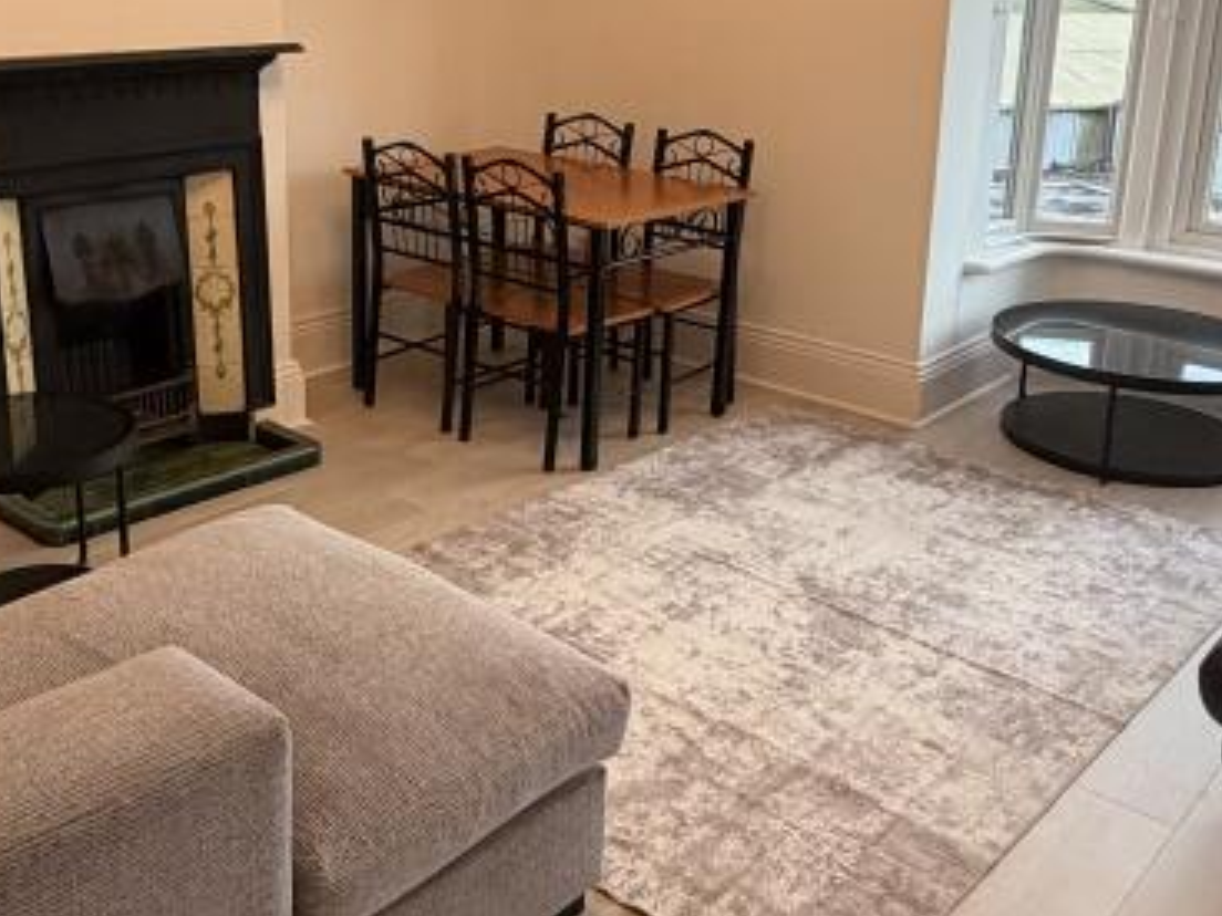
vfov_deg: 36.3
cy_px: 285
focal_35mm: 39
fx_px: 1377
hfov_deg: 47.8
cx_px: 538
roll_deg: -1.0
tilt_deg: -15.2
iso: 200
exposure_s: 1/121
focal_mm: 2.22
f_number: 2.2
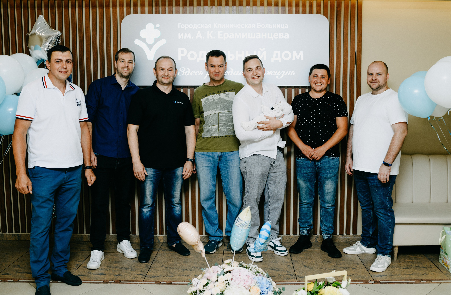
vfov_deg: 35.3
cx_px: 239
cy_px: 136
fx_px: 465
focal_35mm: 37
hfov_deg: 51.7
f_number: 4
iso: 200
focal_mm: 35
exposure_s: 1/160
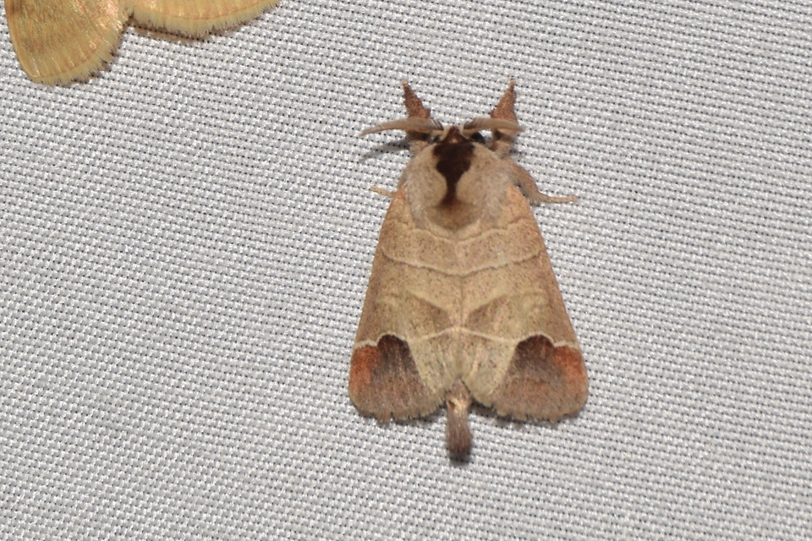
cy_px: 270
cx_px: 406
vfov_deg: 6.5
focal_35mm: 210
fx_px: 4736
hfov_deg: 9.8
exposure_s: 1/160
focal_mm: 140
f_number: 13
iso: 100
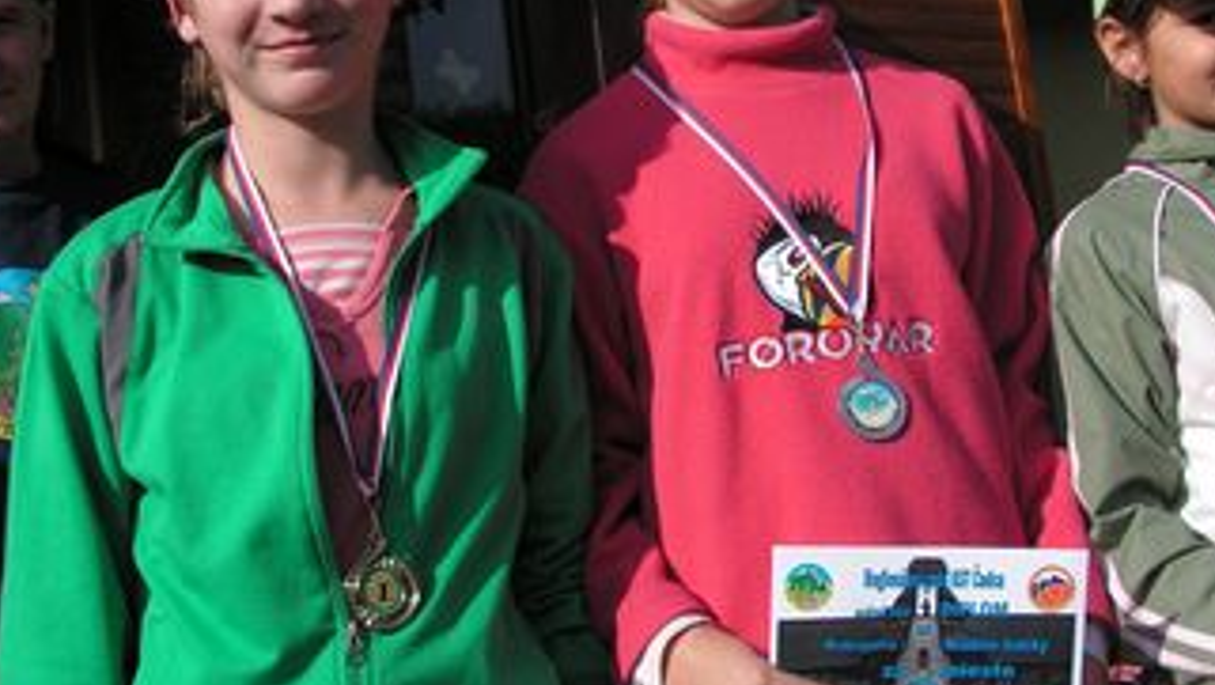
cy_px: 265
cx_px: 761
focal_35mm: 55
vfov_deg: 21.8
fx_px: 1773
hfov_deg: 37.6
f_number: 3.2
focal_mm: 6
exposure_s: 1/800
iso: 50
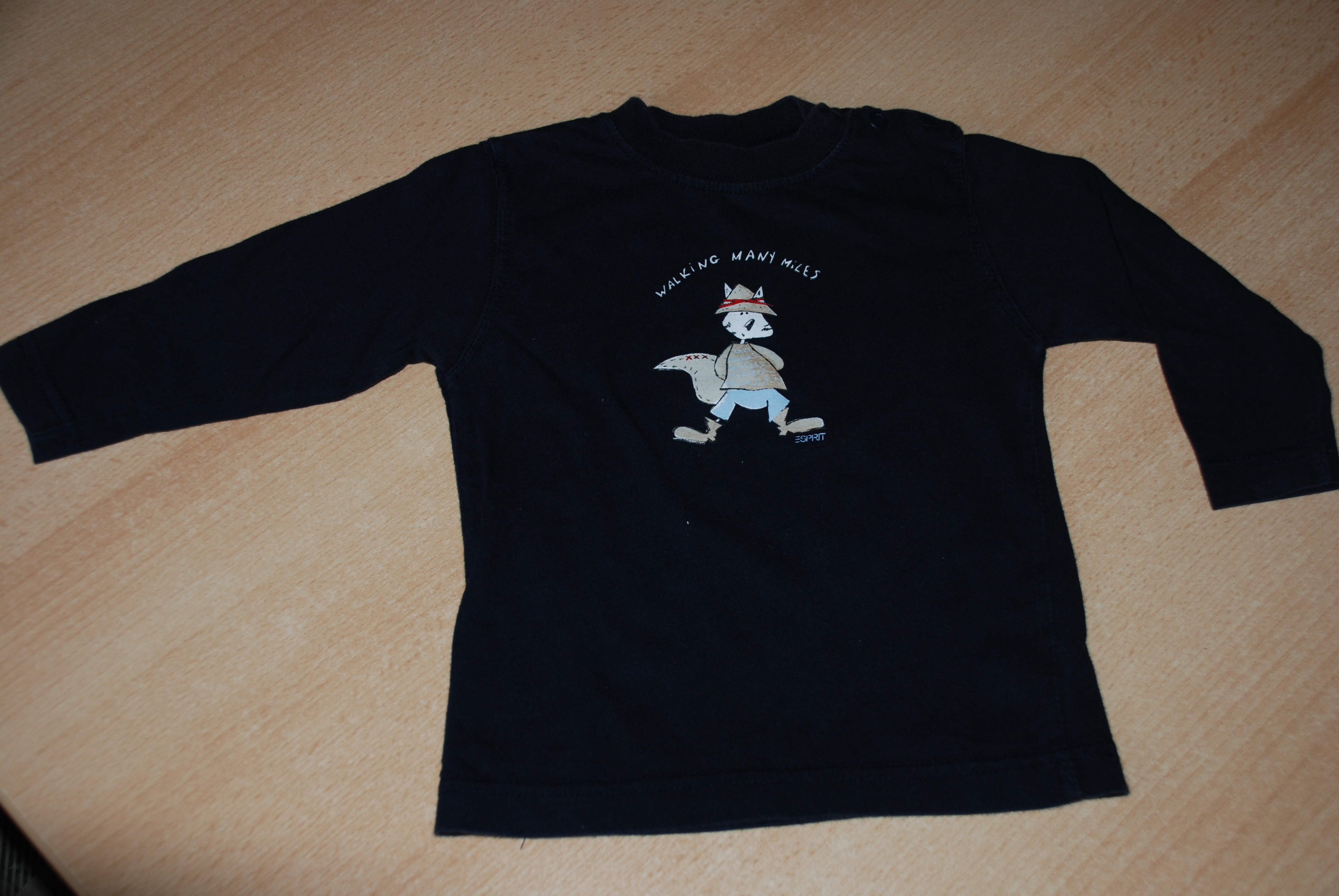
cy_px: 448
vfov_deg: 32.0
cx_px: 670
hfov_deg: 46.3
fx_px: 1564
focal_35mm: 42
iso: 200
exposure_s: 1/60
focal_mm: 28
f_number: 4
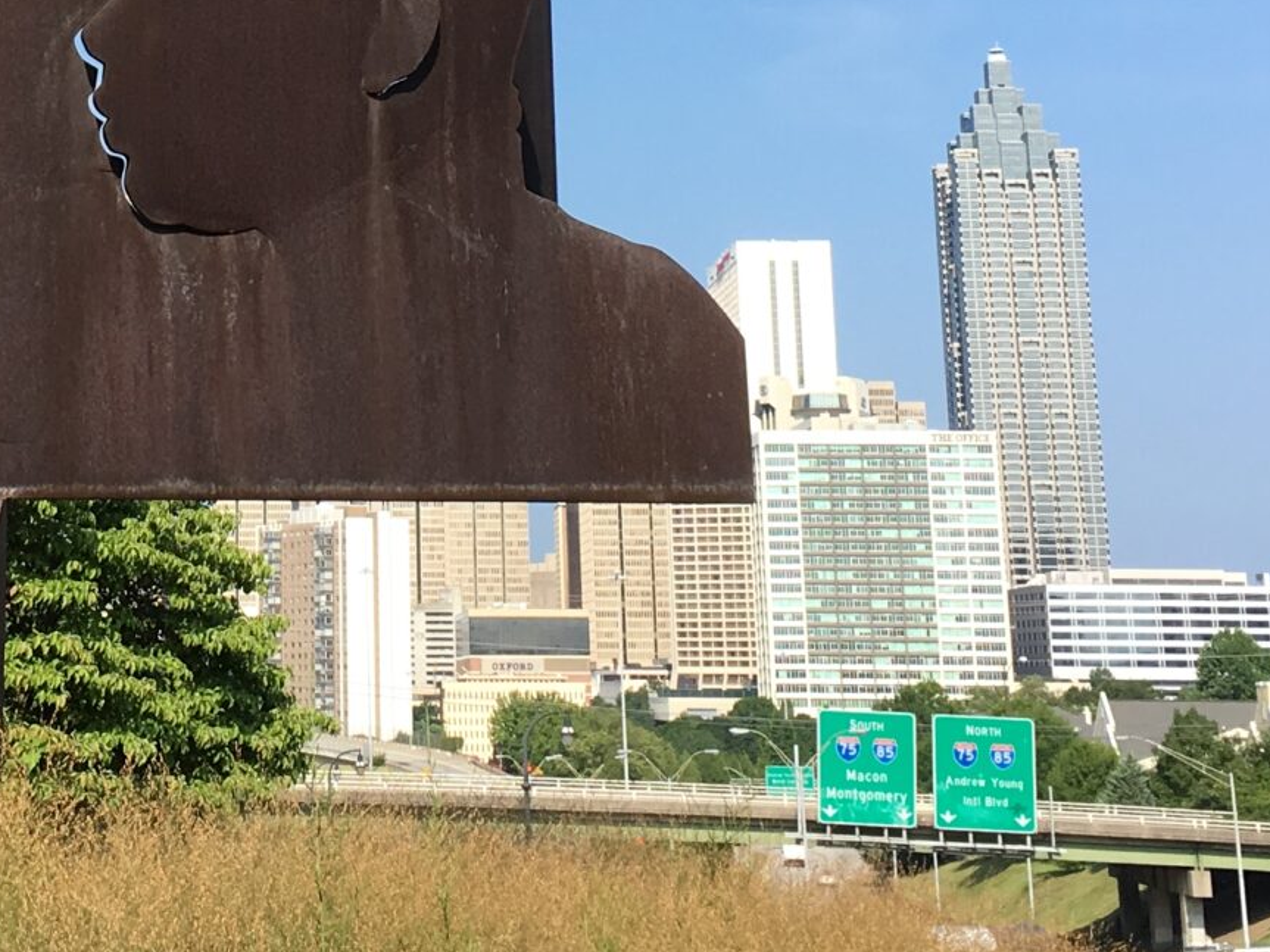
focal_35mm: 86
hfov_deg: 22.4
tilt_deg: +13.8
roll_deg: +0.1
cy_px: -199
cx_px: 197
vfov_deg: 16.4
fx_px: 3155
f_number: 2.2
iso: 25
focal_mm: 4.15
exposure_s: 1/1261
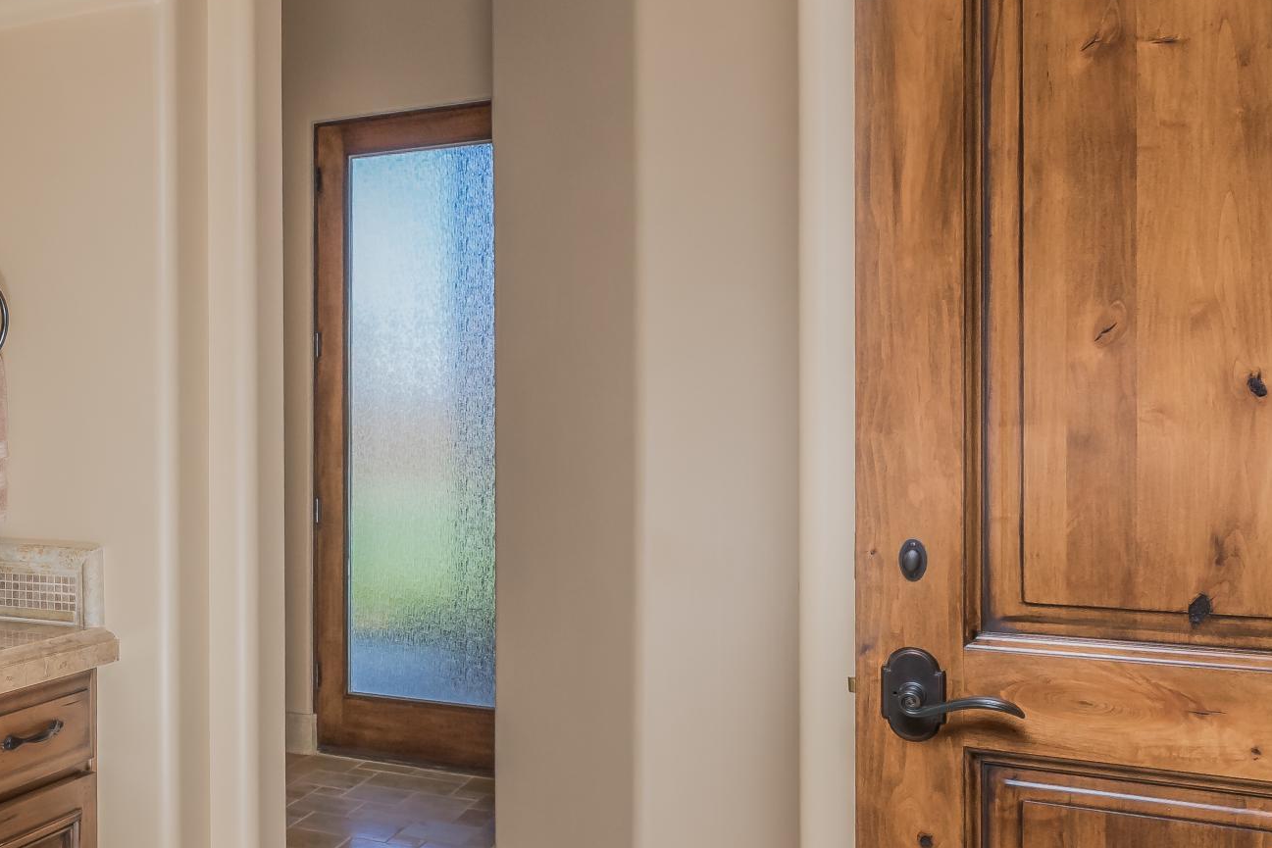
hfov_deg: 45.4
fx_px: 1307
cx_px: 55
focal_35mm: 37
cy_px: 465
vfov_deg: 35.9
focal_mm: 16
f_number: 8
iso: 1000
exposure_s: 1/200
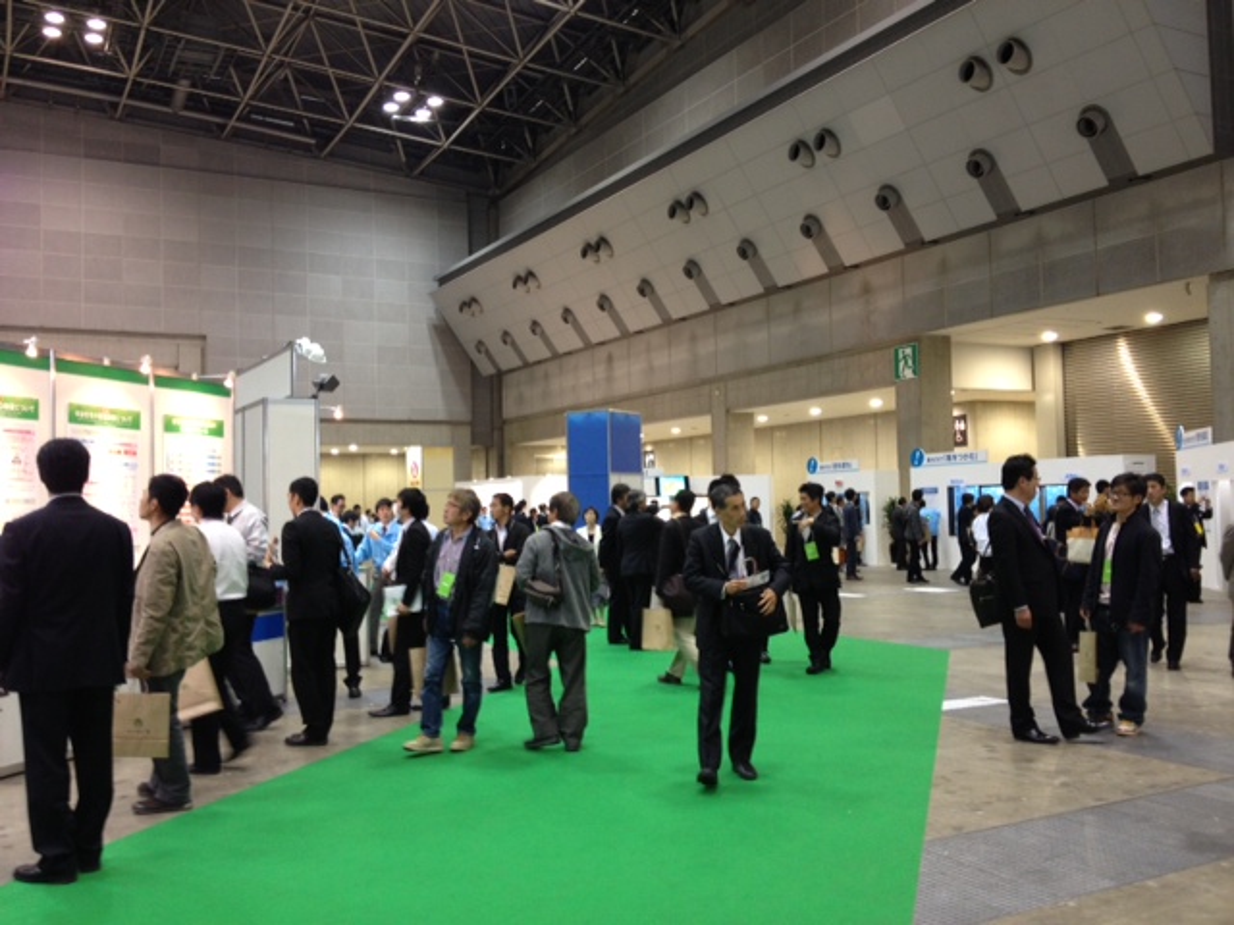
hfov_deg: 52.6
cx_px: 617
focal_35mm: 35
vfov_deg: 40.7
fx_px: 1248
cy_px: 462
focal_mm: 4.28
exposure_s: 1/20
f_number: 2.4
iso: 80
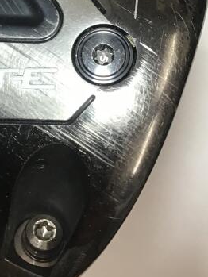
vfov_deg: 28.9
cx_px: 17
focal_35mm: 64
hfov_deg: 22.3
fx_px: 512
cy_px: 21
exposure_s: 1/33
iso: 50
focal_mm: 3.3
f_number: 2.4
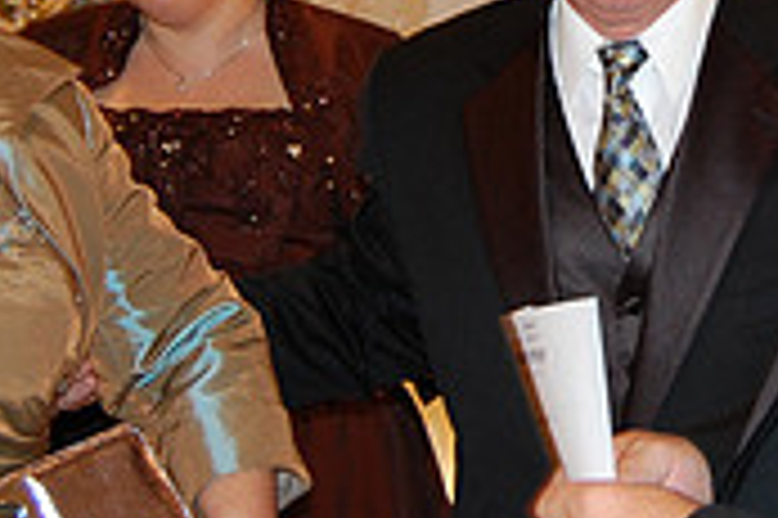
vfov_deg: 10.4
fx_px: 2828
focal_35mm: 131
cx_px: 652
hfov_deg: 15.5
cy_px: 9
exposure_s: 1/60
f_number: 4
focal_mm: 26
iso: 400
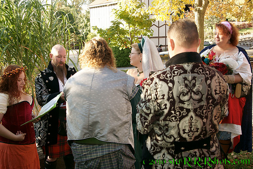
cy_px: 84
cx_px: 126
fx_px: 295
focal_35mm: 42
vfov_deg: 31.9
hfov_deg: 46.4
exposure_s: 1/160
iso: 400
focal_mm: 28
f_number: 5.6
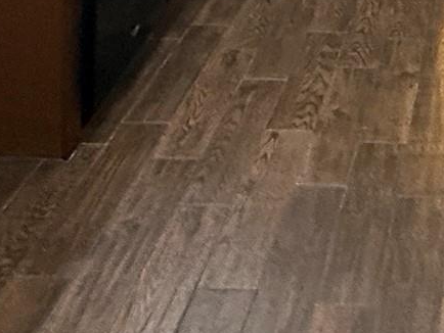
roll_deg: -2.0
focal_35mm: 66
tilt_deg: -3.8
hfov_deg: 26.3
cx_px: 527
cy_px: -356
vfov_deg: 16.3
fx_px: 847
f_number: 2.2
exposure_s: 1/60
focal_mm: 2.22
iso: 400
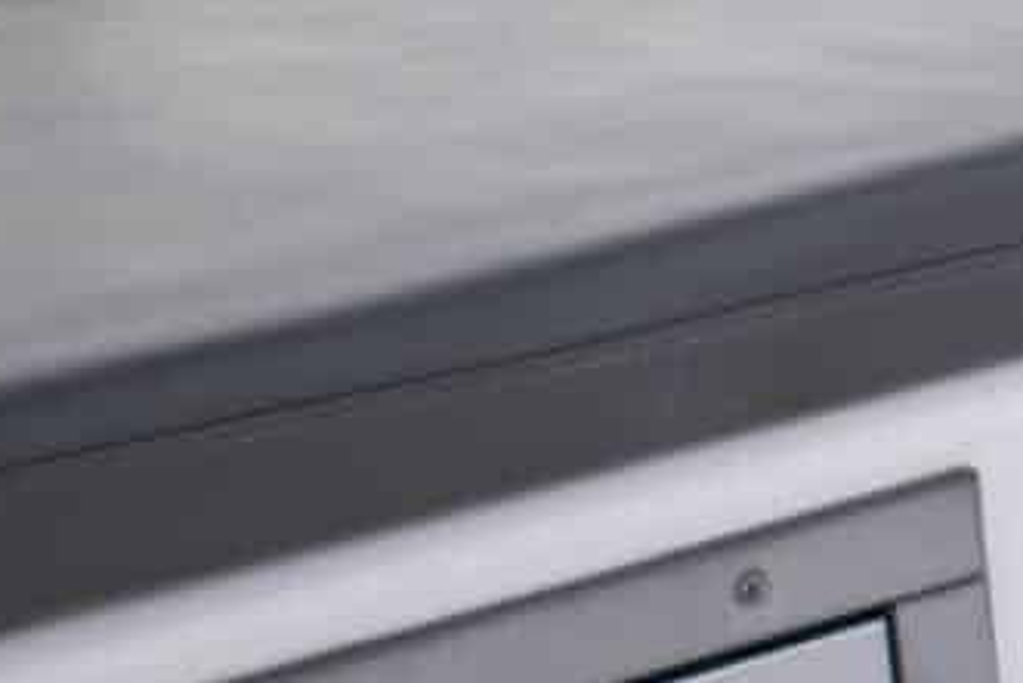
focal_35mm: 271
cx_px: 3270
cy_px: -477
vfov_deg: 5.0
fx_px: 7704
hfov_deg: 6.7
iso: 800
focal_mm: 35
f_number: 2.2
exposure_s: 1/4000
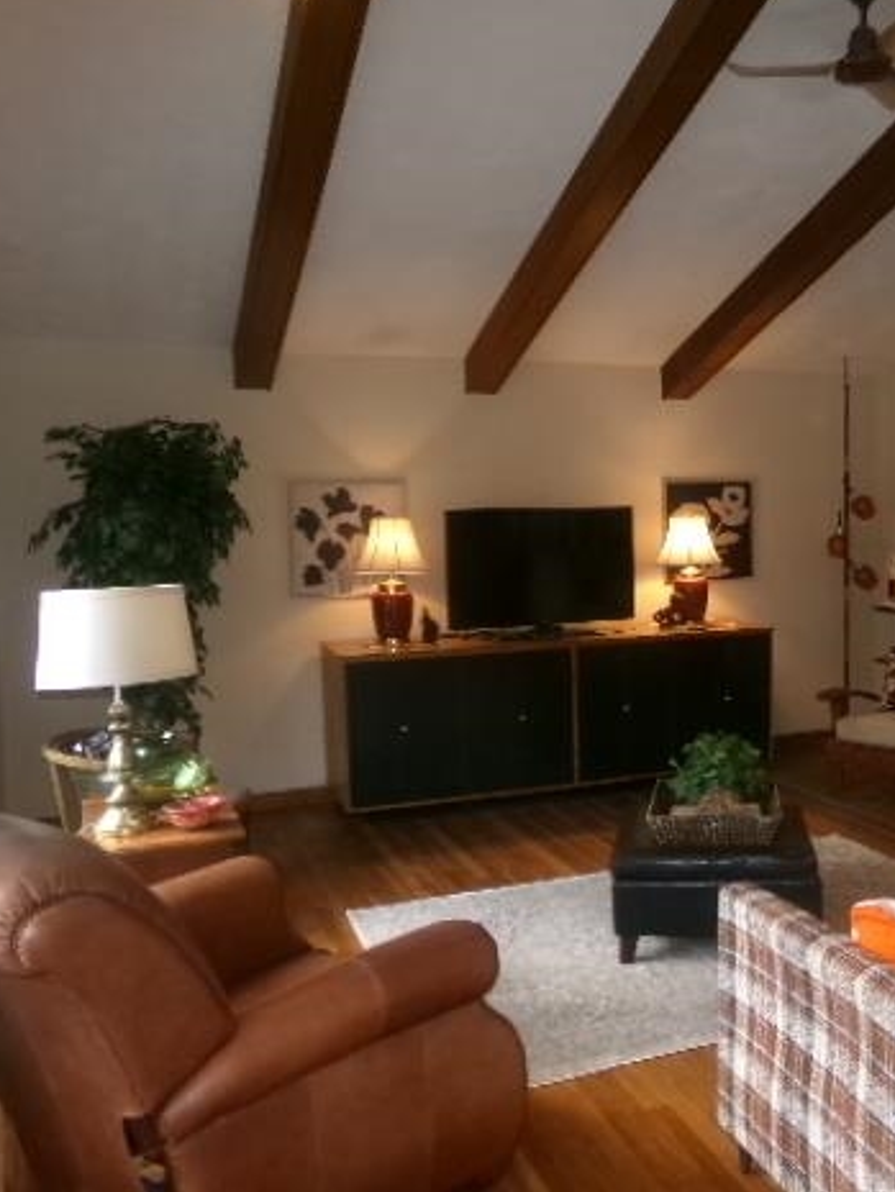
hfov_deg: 41.8
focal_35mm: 33
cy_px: 579
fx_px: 1137
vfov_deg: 55.3
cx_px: 657
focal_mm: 4.3
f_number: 3.7
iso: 200
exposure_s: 1/34
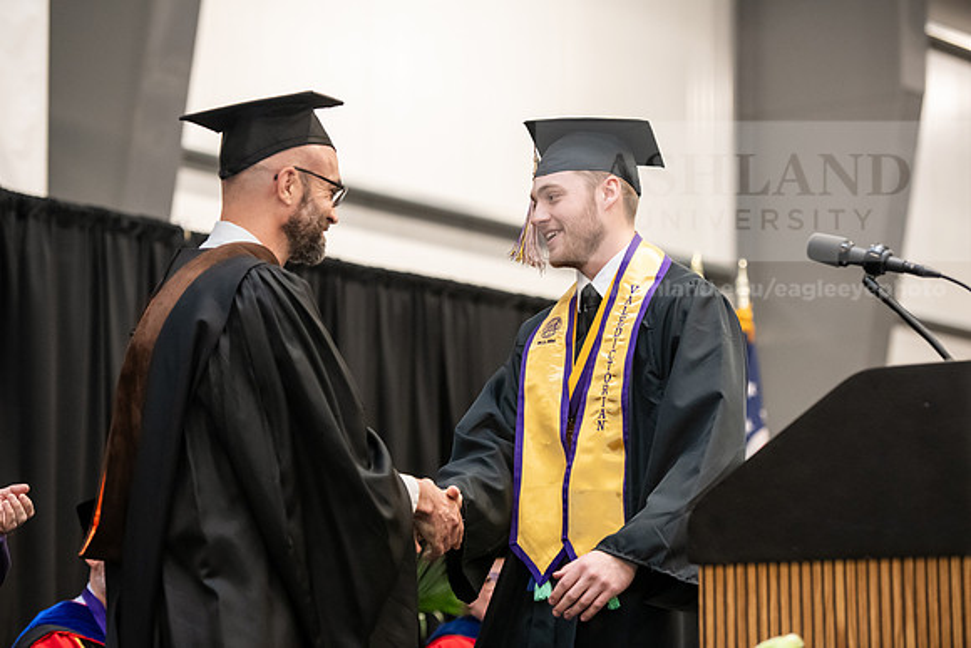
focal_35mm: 112
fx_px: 3021
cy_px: 324
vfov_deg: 12.2
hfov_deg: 18.3
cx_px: 486
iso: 3200
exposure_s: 1/200
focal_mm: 112
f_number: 3.5
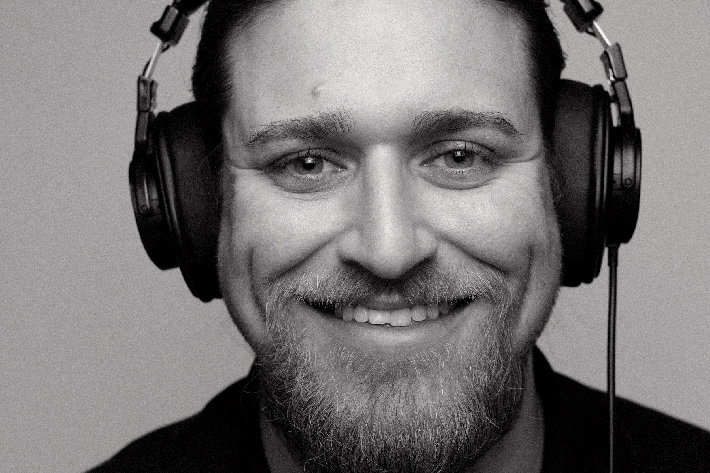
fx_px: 1676
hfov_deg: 23.9
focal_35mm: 85
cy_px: 237
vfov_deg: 16.1
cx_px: 357
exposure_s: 1/100
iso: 6400
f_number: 5.6
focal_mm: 56
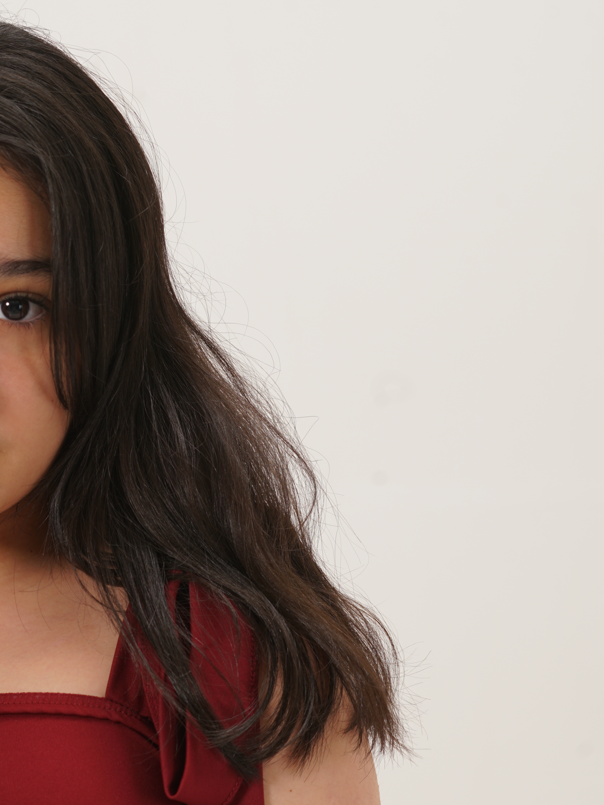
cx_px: -40
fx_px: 2745
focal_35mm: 118
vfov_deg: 16.7
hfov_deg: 12.4
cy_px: 455
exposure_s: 1/160
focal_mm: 70
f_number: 8
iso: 100
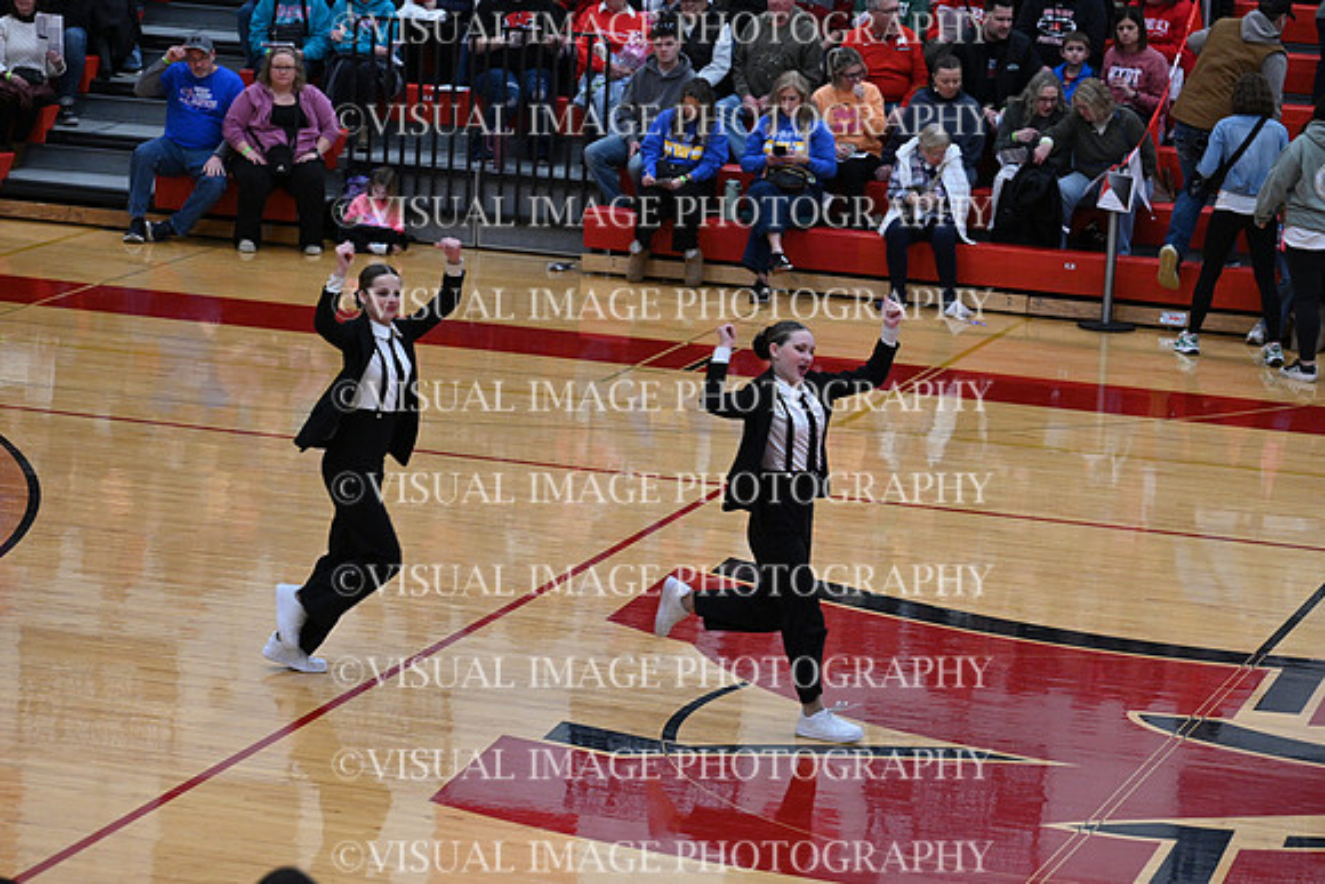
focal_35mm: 130
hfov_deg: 15.8
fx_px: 4786
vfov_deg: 10.6
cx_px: 662
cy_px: 442
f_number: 4
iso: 4000
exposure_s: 1/400
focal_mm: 130
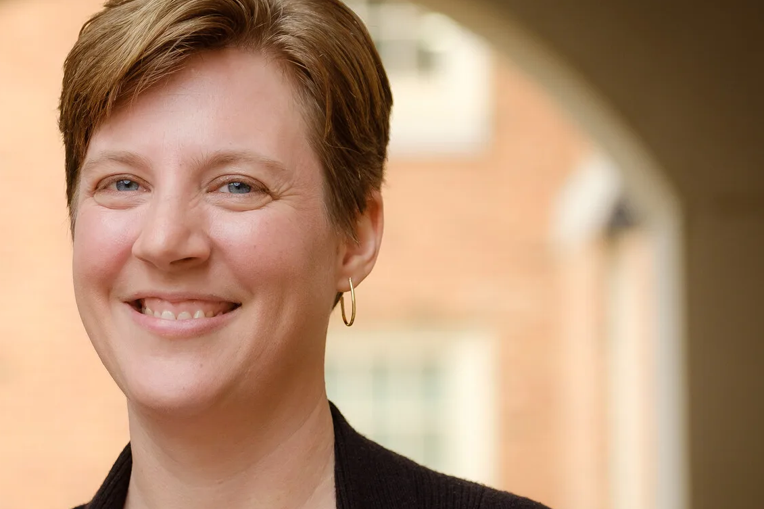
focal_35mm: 194
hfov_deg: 10.6
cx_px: 109
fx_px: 4116
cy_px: 350
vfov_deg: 7.1
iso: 400
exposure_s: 1/160
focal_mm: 68.7
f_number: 3.2
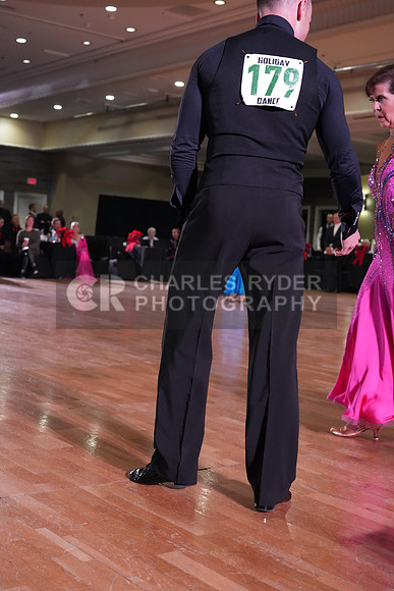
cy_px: 296
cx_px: 197
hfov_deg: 28.1
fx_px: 787
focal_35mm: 48
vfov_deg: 41.1
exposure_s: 1/320
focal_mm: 48
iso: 5000
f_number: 5
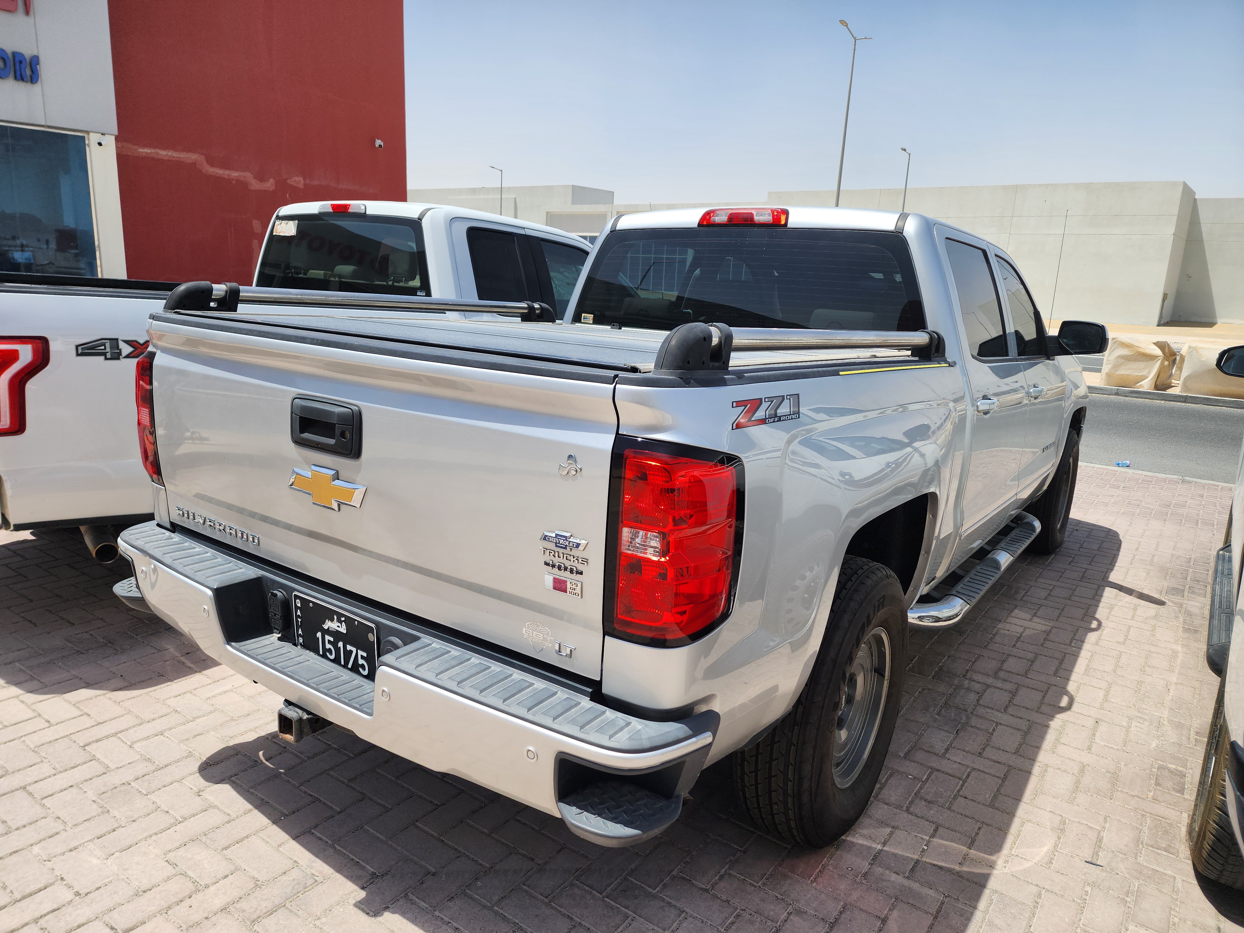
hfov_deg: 73.9
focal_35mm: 23
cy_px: 466
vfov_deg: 58.9
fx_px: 827
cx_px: 622
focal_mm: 6.4
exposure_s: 1/1087
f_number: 1.8
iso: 12
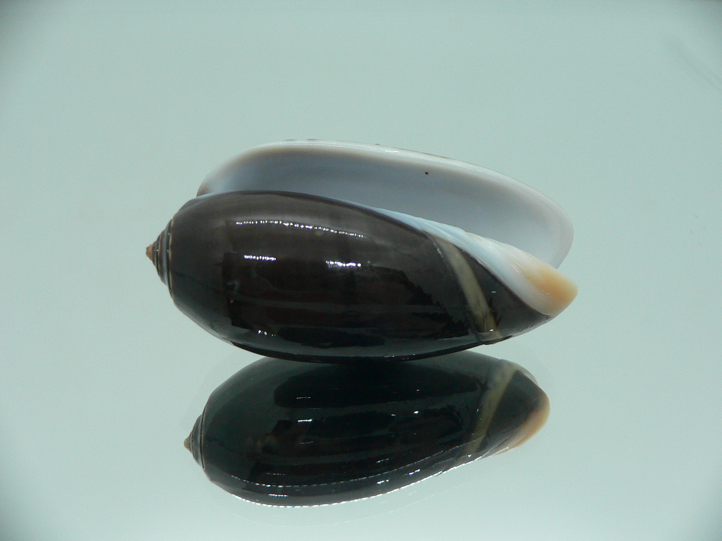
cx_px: 361
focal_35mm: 35
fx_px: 730
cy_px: 270
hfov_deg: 52.6
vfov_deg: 40.7
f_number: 2.8
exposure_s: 1/60
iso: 150
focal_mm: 4.6
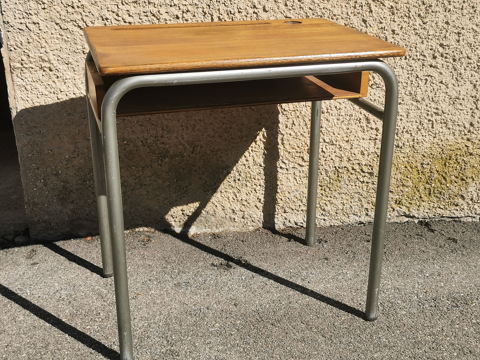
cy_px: 180
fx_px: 624
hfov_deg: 42.1
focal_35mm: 45
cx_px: 240
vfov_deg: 32.2
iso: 50
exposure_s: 1/3906
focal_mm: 5.58
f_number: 1.8
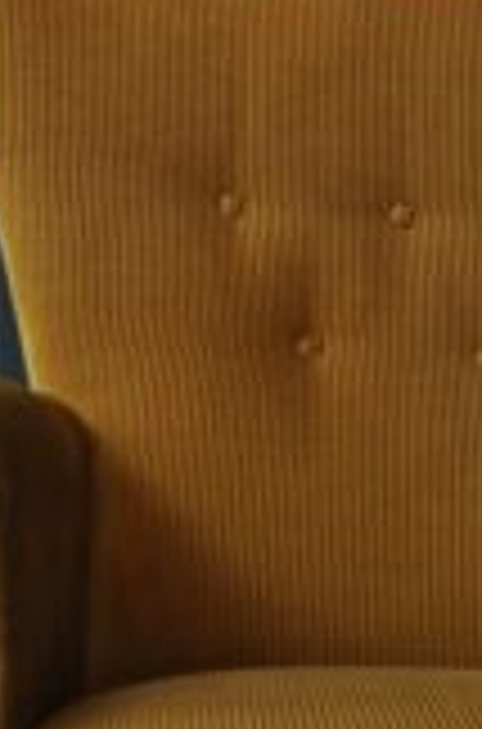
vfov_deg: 18.6
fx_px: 2203
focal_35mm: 109
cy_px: 608
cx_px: 189
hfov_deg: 12.5
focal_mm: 26
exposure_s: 1/100
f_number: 5
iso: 400
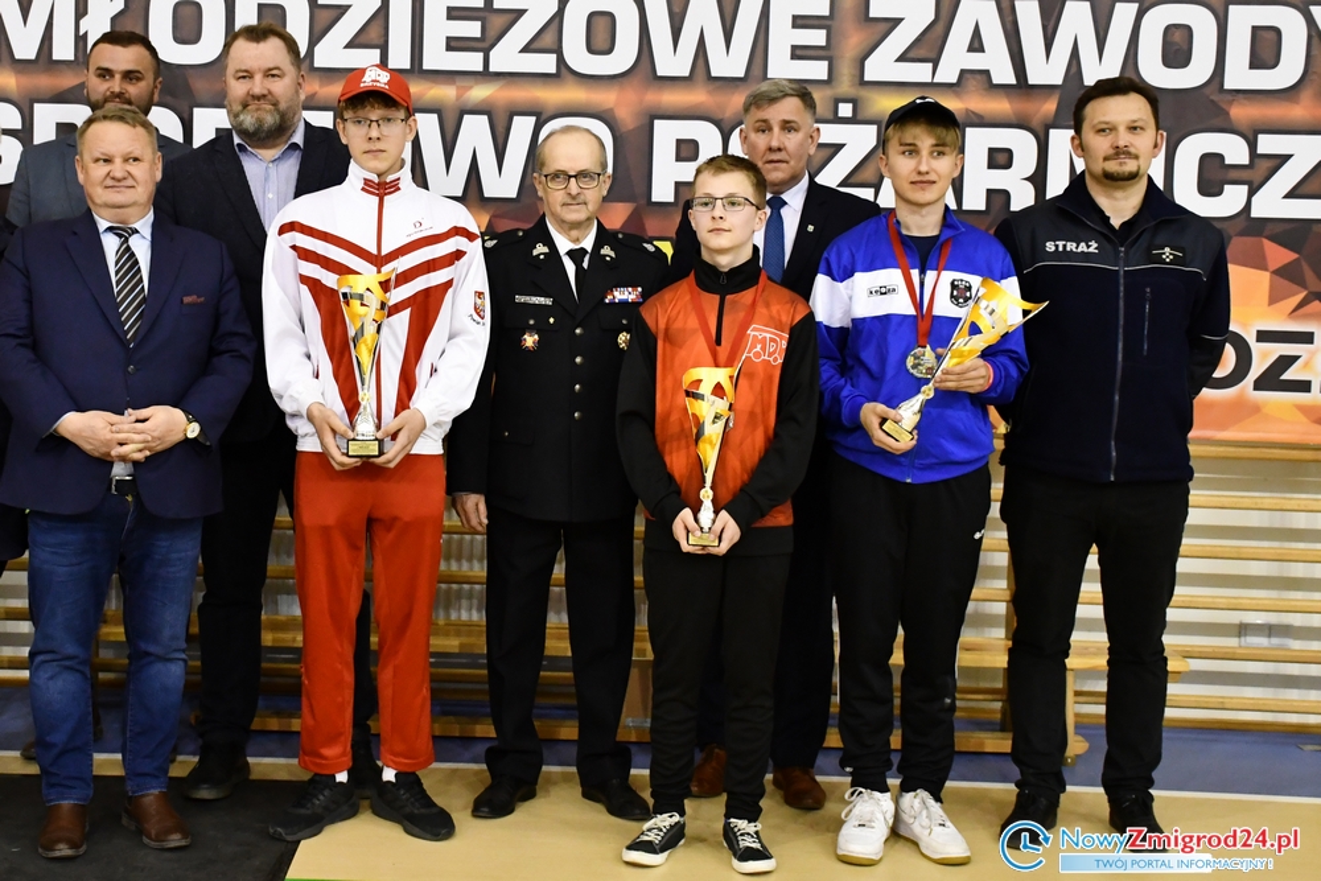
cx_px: 660
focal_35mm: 40
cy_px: 440
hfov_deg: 48.5
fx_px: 1468
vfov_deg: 33.4
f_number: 4
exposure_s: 1/125
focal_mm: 27
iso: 3200
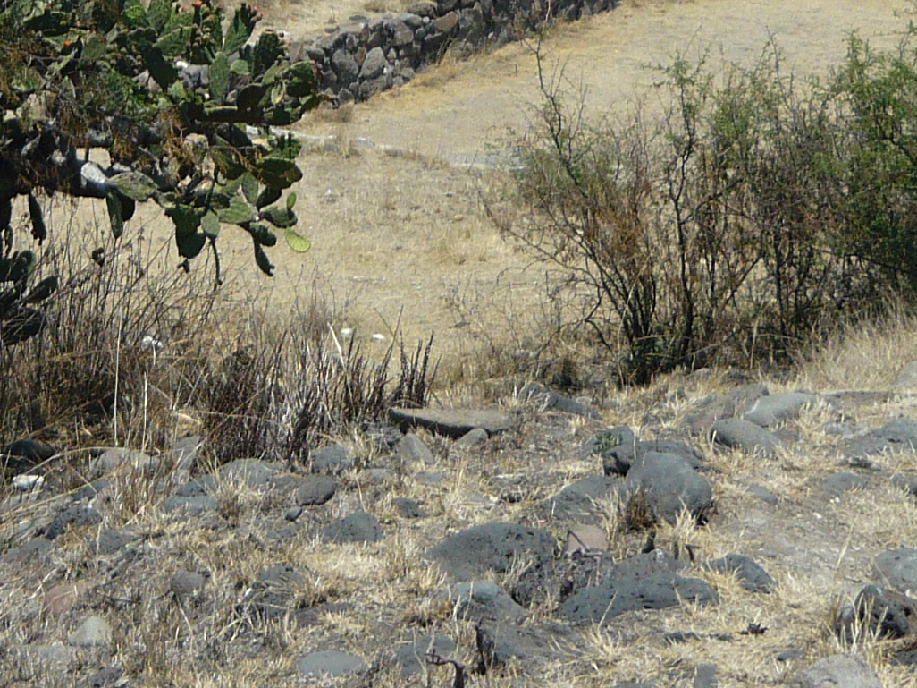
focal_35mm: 105
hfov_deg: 18.4
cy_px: -253
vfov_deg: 13.5
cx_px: 61
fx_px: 2781
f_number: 8
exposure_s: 1/250
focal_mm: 5.5
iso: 100
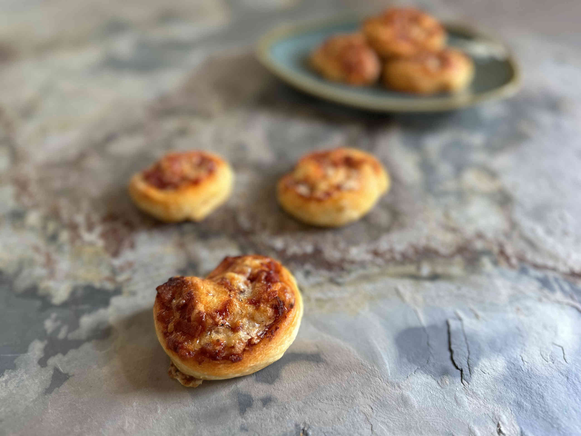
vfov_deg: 56.8
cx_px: 290
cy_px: 218
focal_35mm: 24
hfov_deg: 71.6
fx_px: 403
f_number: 1.78
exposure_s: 1/60
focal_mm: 6.86
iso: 250
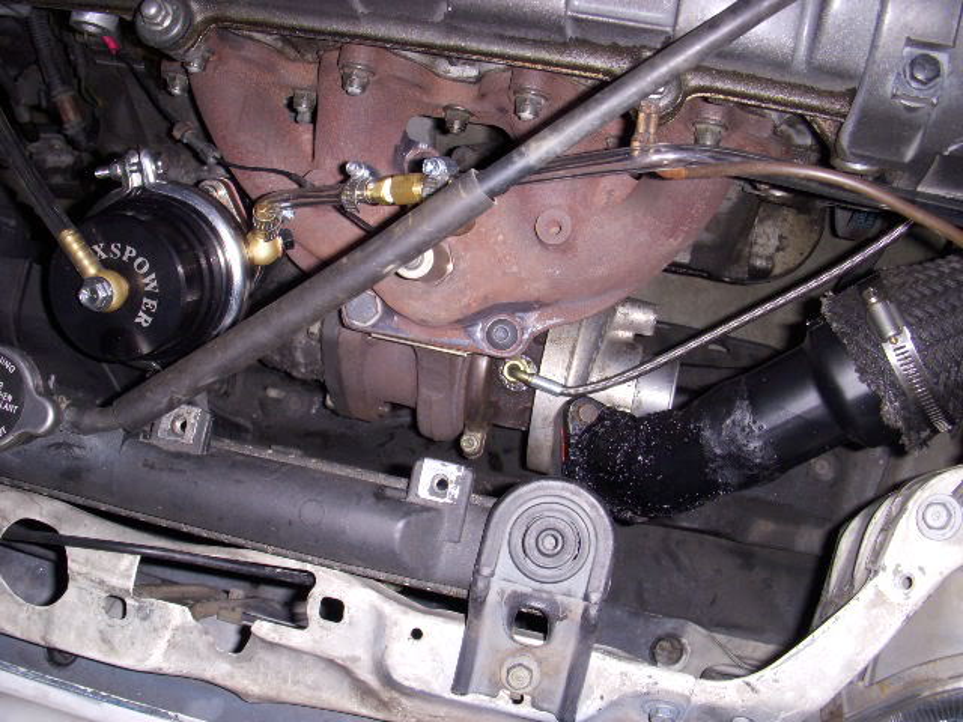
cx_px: 482
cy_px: 361
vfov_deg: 37.7
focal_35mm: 38
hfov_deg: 49.0
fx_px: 1057
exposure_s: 1/30
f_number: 3.3
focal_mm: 6.3
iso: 100
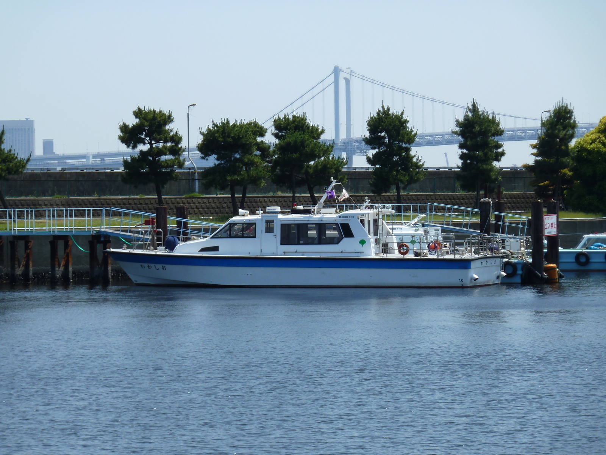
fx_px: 2766
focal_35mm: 158
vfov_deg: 9.4
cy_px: 228
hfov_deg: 12.5
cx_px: 303
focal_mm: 25.9
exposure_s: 1/500
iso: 80
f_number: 4.5
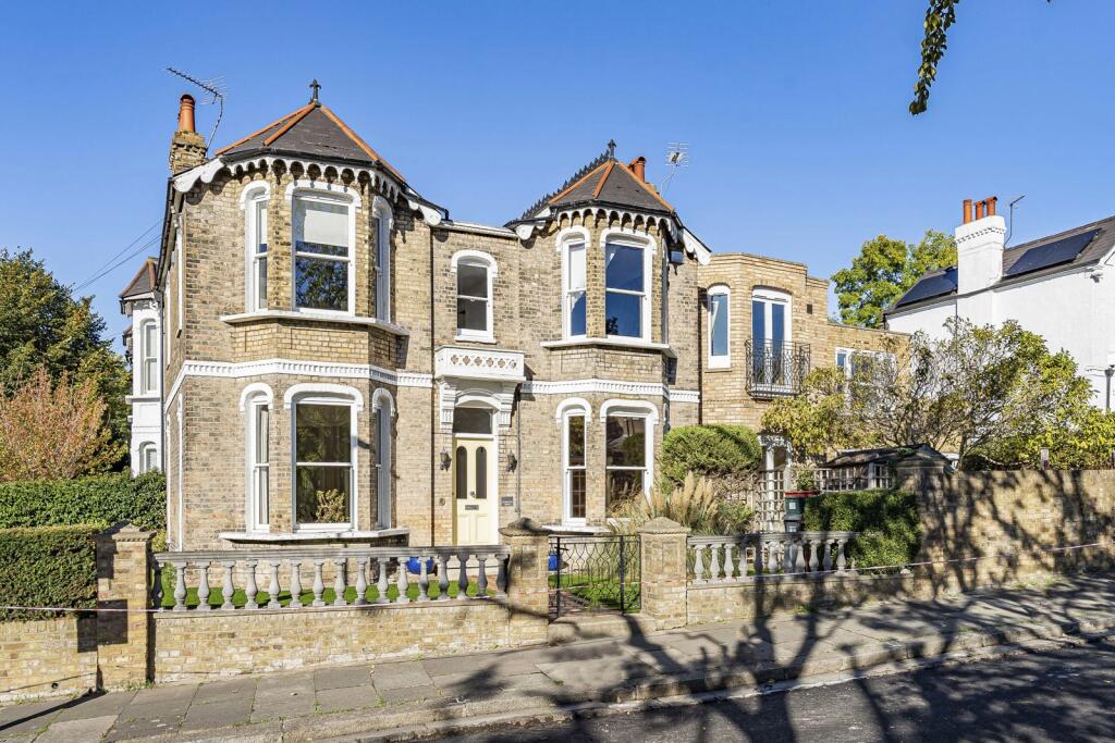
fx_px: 743
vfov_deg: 53.1
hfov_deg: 73.7
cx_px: 558
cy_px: 372
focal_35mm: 24
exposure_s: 1/400
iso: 200
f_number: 8
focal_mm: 24
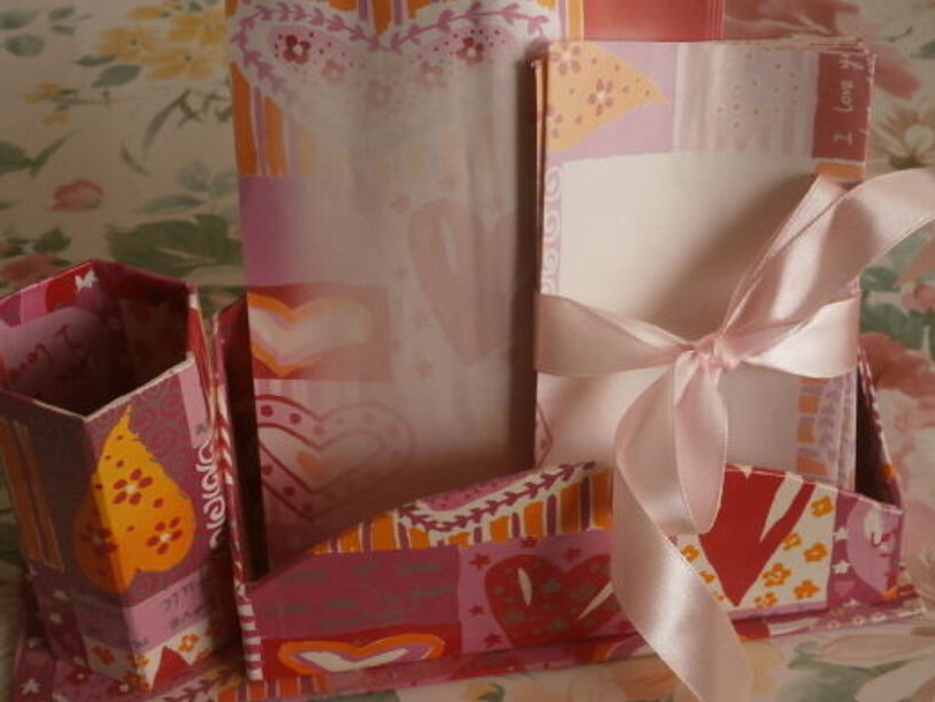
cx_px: 492
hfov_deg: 33.2
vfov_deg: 25.2
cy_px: 316
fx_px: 1567
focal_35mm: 58
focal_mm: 8.3
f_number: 3.4
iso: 80
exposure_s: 1/60
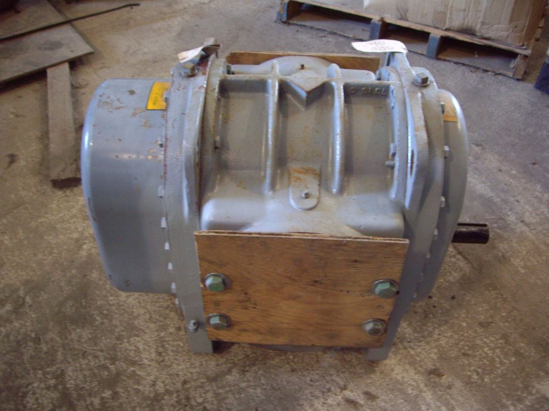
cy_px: 206
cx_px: 274
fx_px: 603
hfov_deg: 49.0
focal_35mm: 38
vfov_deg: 37.7
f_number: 2.7
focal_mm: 6.2
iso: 200
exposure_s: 1/6
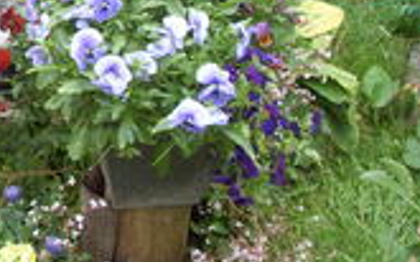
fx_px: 1133
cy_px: 76
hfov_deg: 19.8
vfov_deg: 13.2
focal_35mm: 99
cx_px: -81
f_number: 2.8
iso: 80
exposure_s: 1/90
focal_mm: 6.3
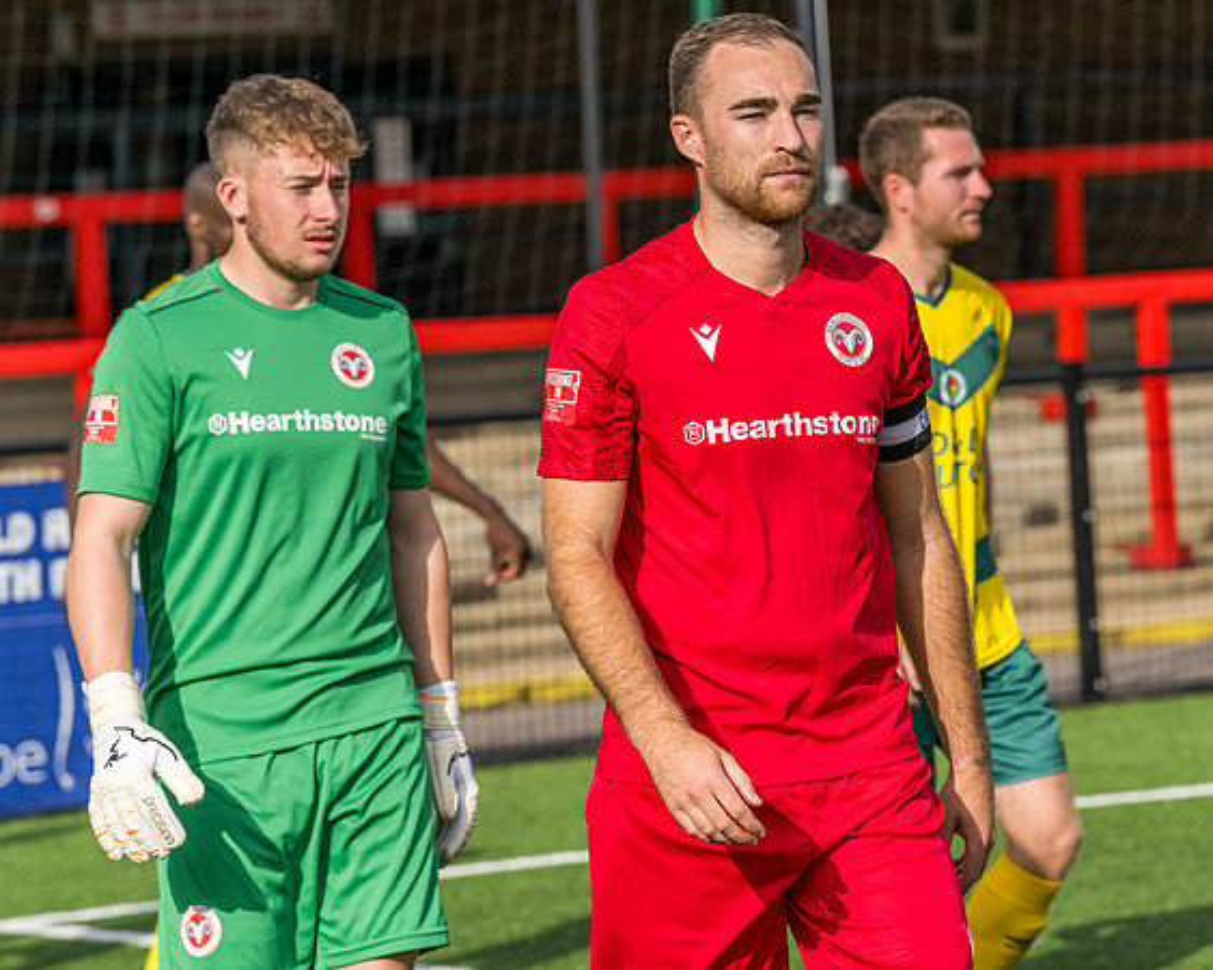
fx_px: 7165
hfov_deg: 9.7
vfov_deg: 7.7
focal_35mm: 200
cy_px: 376
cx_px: 752
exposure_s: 1/3200
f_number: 5
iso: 400
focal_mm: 135
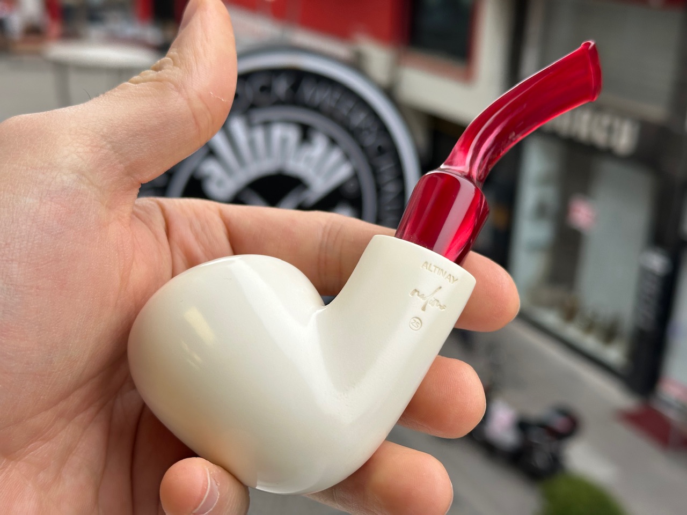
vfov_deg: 30.3
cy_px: 258
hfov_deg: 39.7
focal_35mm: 48
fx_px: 953
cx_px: 344
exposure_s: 1/351
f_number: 1.78
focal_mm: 6.86
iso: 64
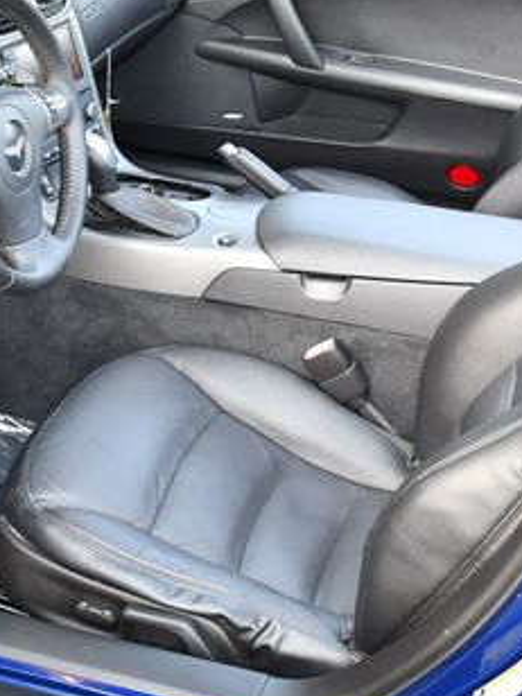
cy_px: 267
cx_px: 246
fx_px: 1448
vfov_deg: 27.0
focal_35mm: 72
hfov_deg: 20.4
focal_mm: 18
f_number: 3.5
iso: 800
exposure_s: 1/250
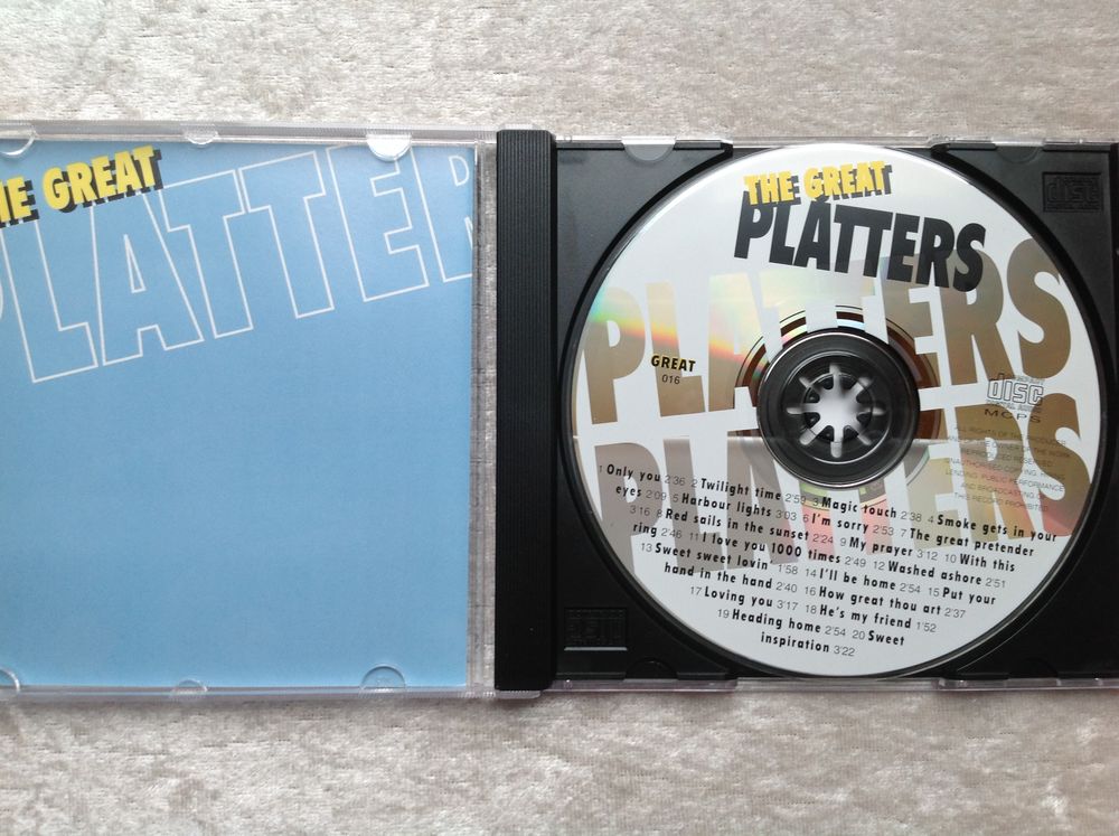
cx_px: 560
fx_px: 1130
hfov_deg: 52.7
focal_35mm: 35
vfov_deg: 40.6
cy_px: 418
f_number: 2.4
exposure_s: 1/15
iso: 50
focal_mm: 4.28
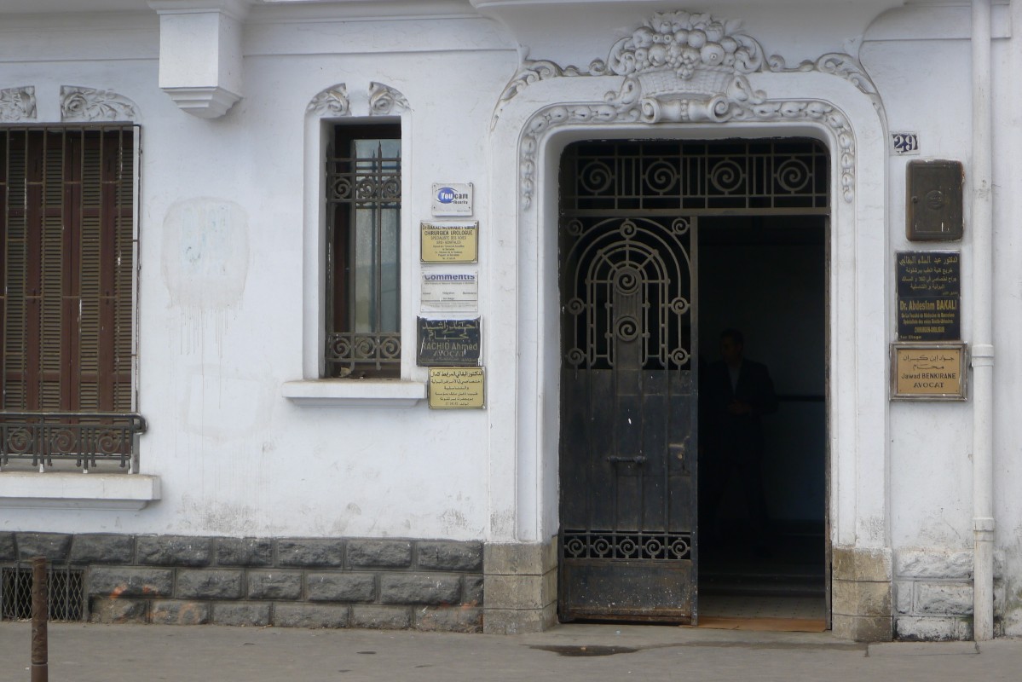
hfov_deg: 27.0
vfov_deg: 18.2
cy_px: 341
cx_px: 511
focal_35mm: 75
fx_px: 2130
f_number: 3.1
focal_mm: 16
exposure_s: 1/250
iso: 80
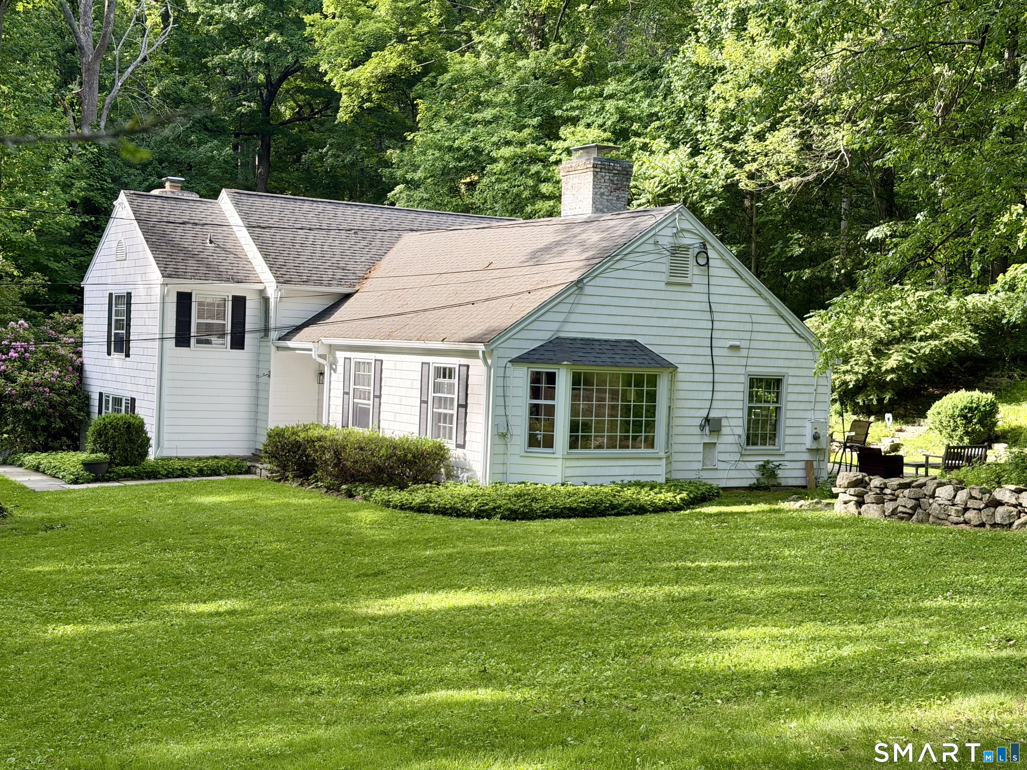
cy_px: 385
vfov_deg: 30.3
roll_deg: -2.1
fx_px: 1424
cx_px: 514
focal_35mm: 48
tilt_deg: -1.2
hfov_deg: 39.7
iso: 80
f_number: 1.78
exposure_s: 1/601
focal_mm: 6.76
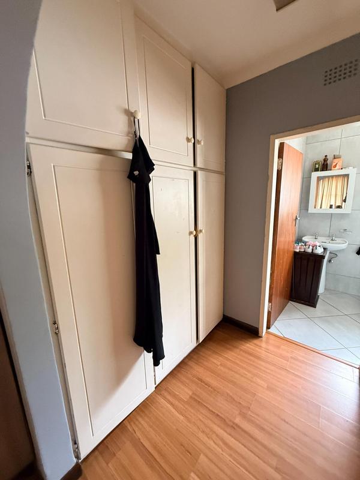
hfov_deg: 85.7
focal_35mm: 14
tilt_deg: -9.4
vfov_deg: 102.1
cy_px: 240
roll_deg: +0.4
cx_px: 180
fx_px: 194
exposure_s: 1/60
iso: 500
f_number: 2.2
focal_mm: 2.22
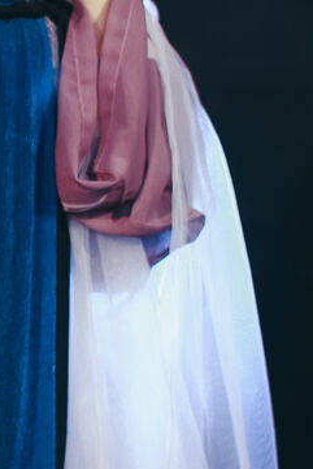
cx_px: -90
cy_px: 99
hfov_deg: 5.6
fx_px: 3179
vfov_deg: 8.4
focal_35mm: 244
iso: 320
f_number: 2
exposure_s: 1/100
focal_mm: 50
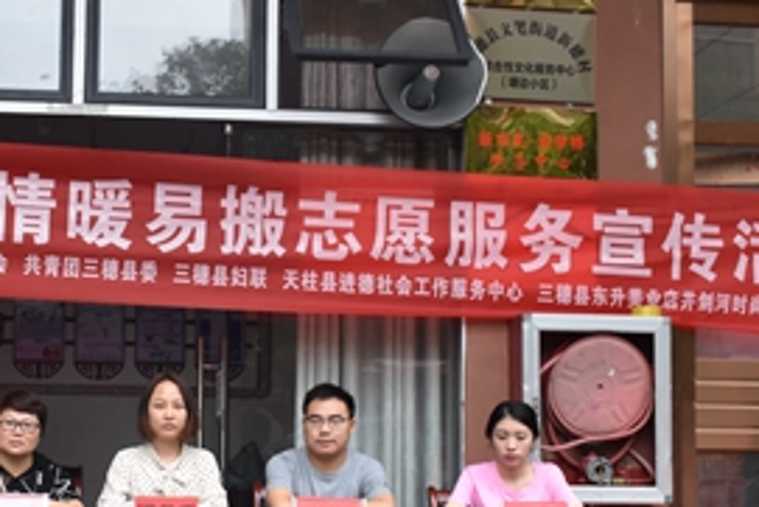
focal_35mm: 78
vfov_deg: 17.4
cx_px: 190
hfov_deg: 25.7
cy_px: 360
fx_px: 1645
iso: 800
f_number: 6.3
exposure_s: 1/160
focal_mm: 22
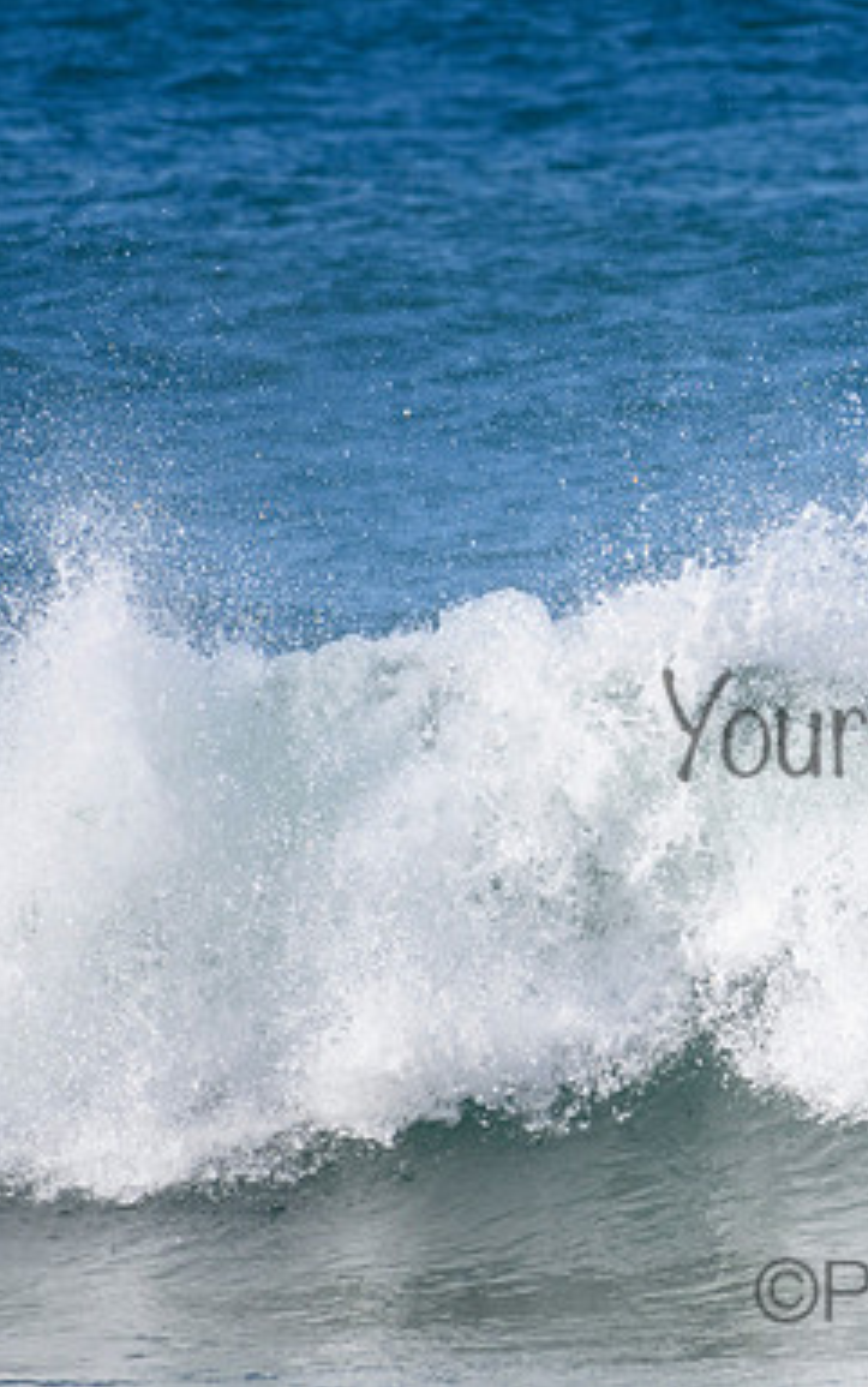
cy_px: 694
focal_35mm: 1152
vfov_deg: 1.8
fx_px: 43554
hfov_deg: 1.1
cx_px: 1034
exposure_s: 1/4000
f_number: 5.6
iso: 640
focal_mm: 500
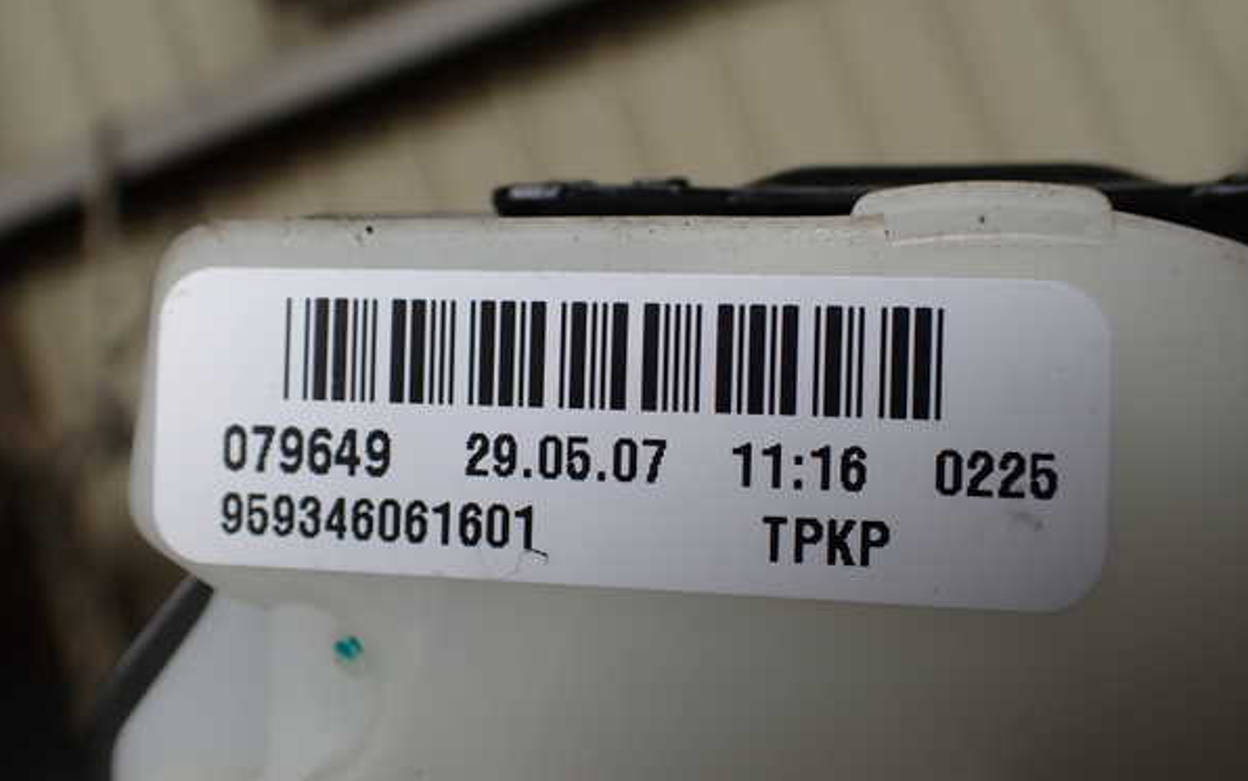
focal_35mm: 32
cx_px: 624
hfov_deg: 59.6
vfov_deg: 39.5
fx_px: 1089
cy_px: 383
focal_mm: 5.4
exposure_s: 1/320
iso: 100
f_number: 3.2
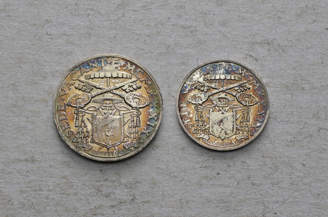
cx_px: 164
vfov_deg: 16.5
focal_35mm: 82
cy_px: 108
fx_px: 750
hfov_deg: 24.7
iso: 400
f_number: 14
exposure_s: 1/250
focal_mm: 55
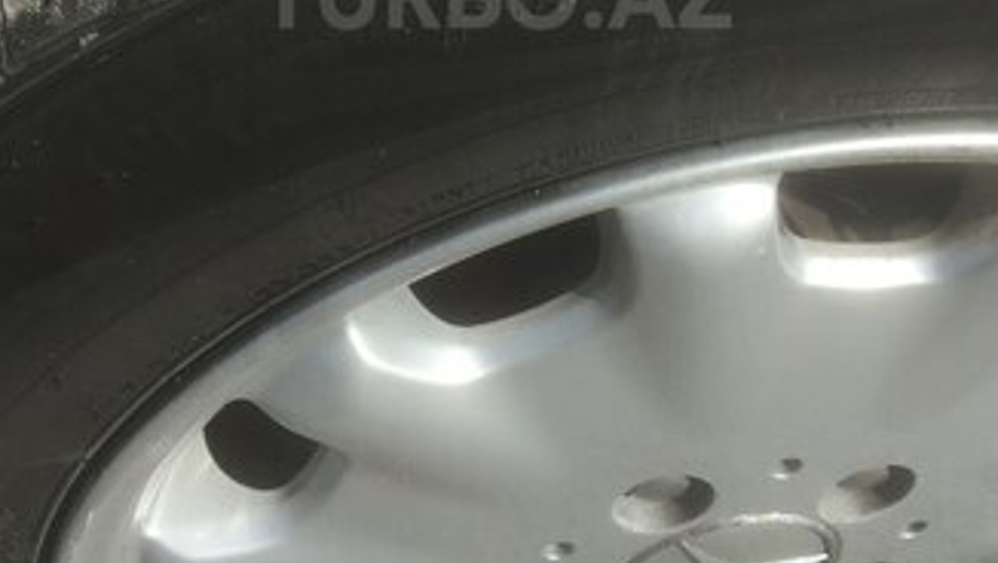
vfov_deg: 23.9
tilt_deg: -42.7
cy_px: -6
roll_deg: +3.6
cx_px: 496
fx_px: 1271
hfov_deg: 42.9
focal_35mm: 48
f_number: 2.2
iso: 32
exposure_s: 1/1647
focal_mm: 4.15
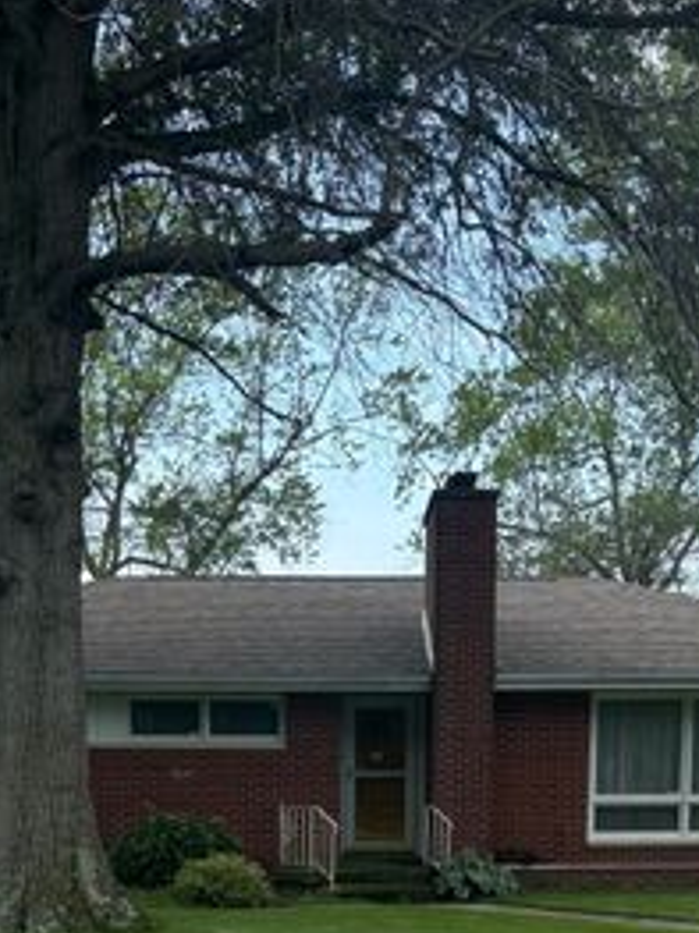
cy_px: 1055
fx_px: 1778
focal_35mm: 66
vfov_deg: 26.8
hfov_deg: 22.2
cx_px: 334
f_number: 1.6
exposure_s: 1/1477
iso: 50
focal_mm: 5.96
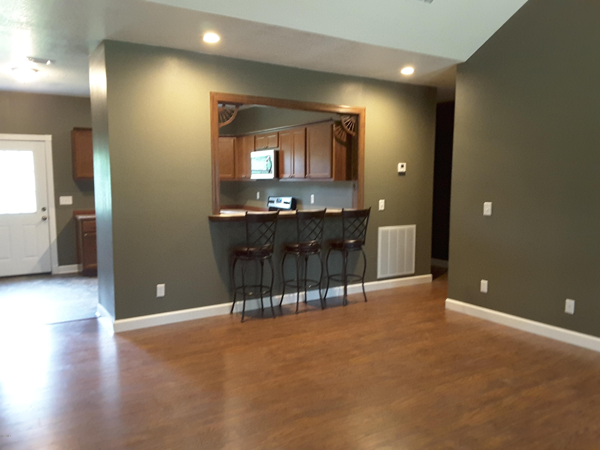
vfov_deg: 45.4
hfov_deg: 58.4
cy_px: 225
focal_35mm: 31
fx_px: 537
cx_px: 300
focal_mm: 2.9
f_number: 1.9
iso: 320
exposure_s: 1/15
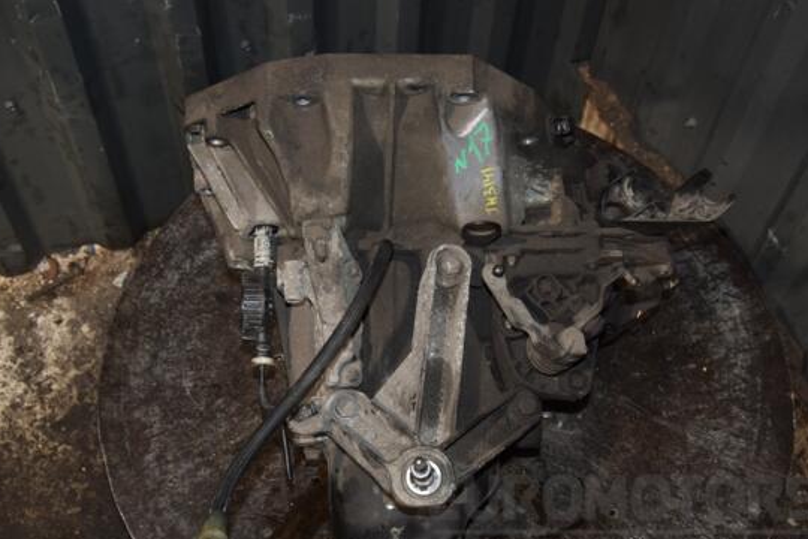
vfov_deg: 27.0
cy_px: 298
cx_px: 401
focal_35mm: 50
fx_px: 1122
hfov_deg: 39.6
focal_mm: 30
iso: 800
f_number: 5
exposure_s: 1/60
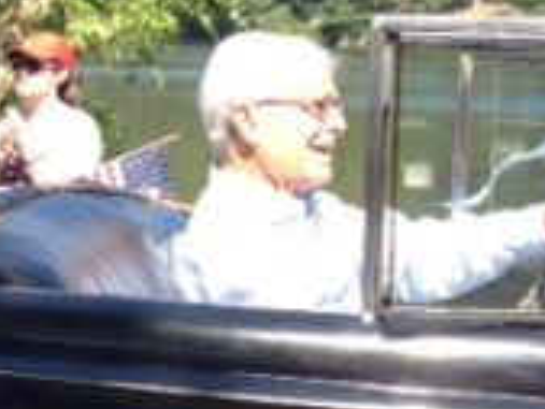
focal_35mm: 120
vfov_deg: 12.4
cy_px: 204
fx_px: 1891
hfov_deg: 15.5
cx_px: -187
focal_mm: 4.28
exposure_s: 1/435
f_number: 2.4
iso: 50
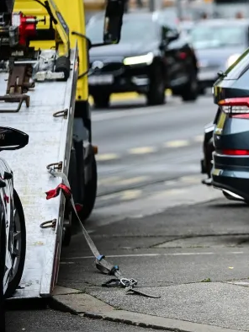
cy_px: 124
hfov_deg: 4.0
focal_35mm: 371
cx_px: 318
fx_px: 3554
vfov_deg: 5.3
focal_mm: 200
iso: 640
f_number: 2.8
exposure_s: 1/3200
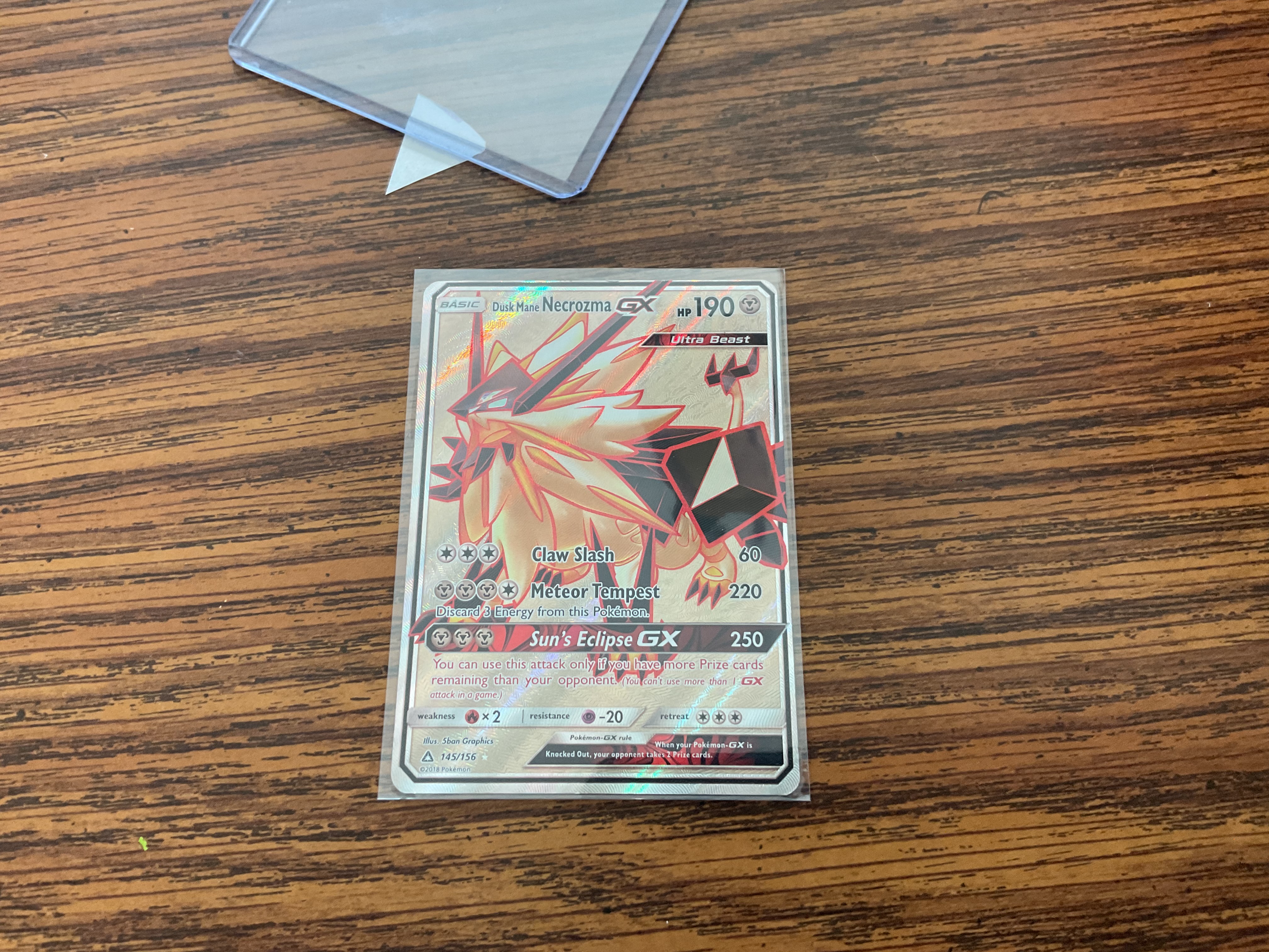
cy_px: 476
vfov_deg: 48.2
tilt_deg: -74.6
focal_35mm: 29
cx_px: 634
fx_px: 1063
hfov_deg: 61.7
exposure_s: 1/60
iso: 100
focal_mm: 3
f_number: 1.8
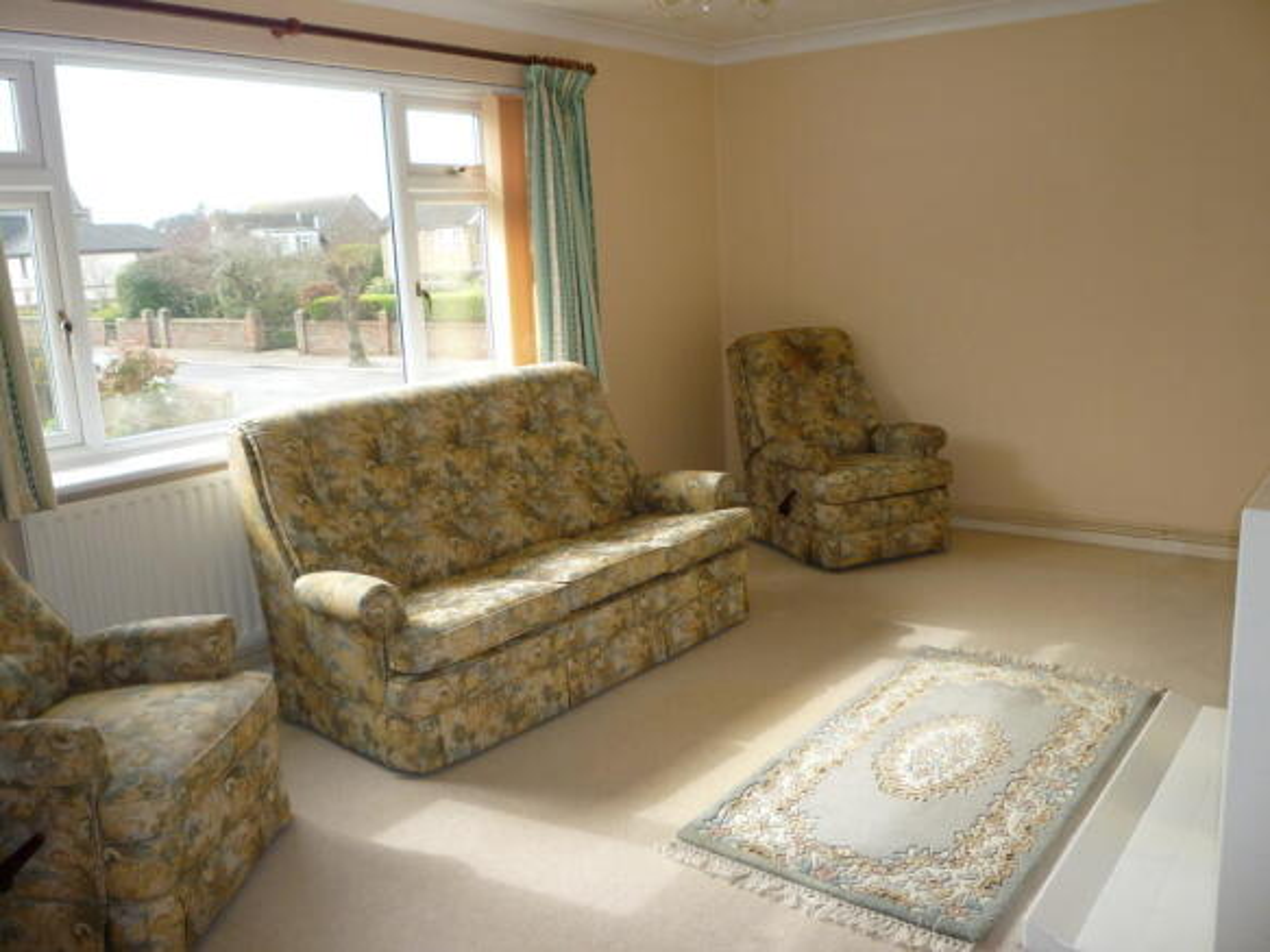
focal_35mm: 29
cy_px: 476
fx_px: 1064
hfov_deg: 61.7
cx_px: 635
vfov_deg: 48.2
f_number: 3.3
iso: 100
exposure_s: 1/100
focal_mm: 5.2
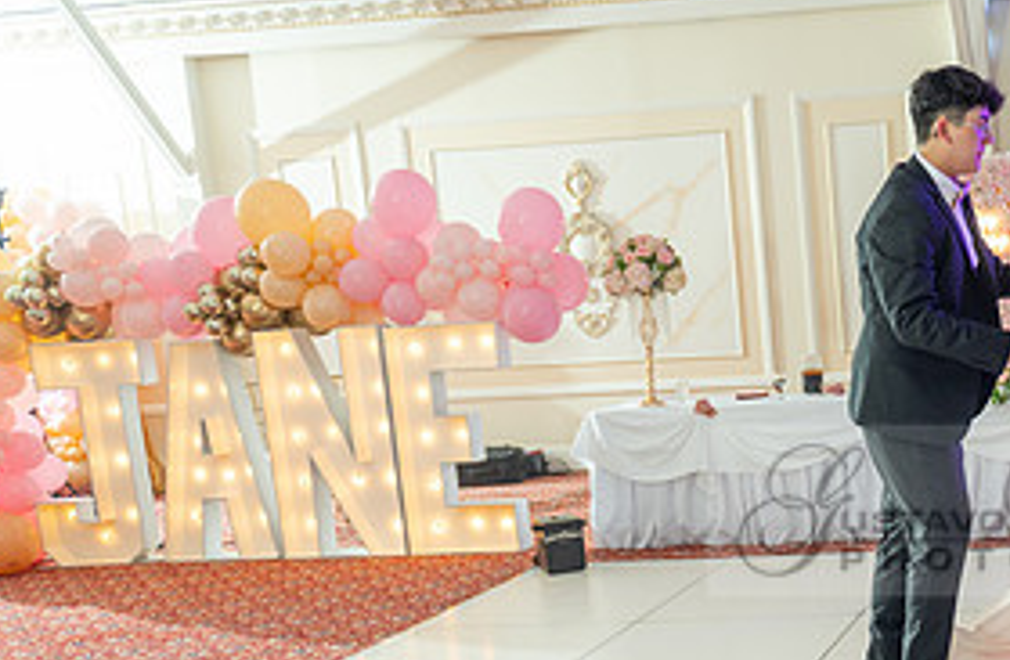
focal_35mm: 50
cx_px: 1021
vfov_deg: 26.2
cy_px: 523
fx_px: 1394
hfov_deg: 35.8
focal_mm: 24
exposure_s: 1/100
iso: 400
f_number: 2.8
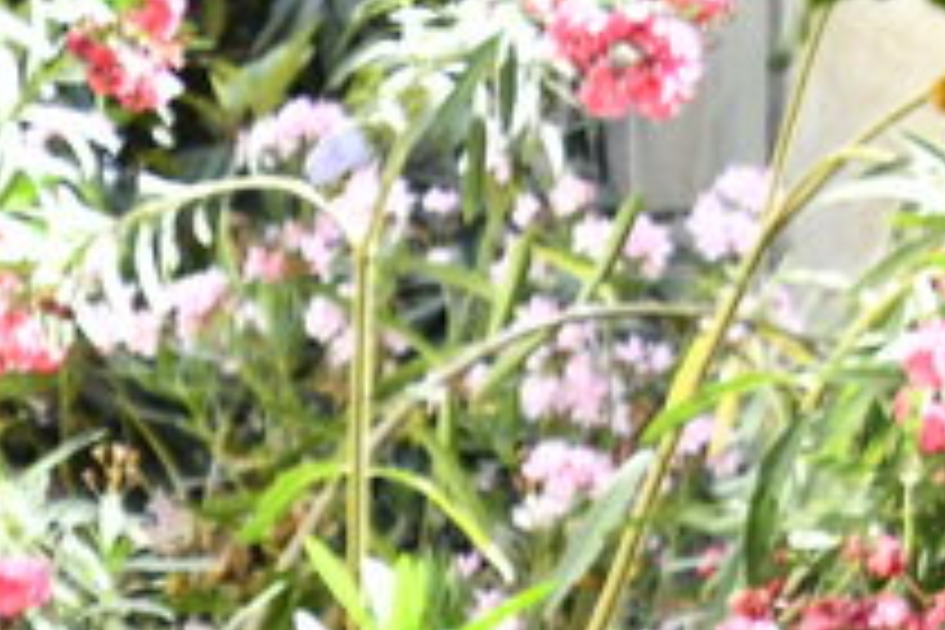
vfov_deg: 3.6
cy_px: 2059
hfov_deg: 5.5
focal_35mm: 366
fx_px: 9607
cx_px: -742
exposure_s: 1/200
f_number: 6.3
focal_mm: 55
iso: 400
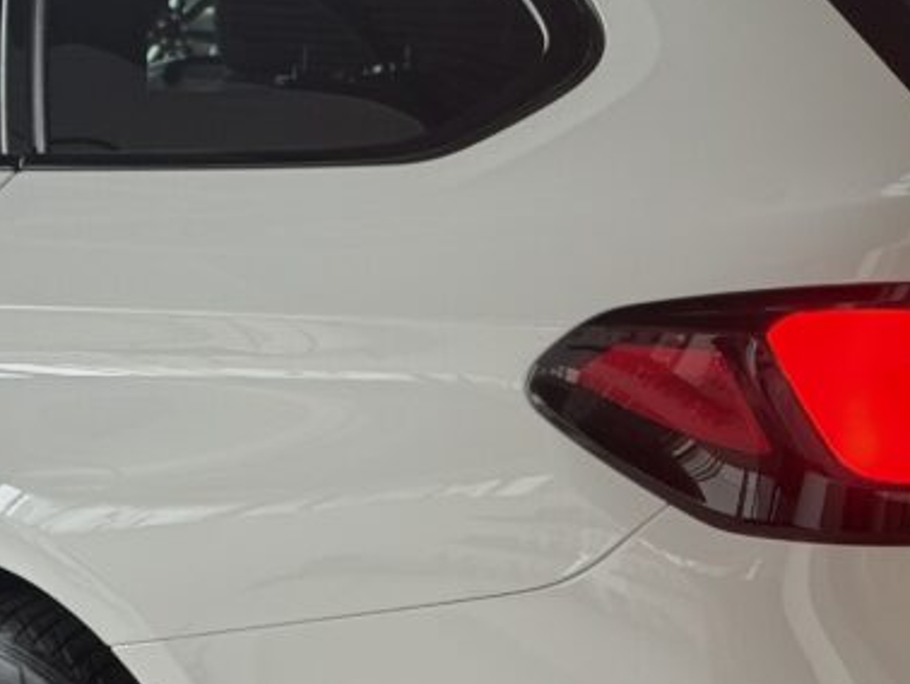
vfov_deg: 11.4
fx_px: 3420
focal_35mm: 130
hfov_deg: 15.0
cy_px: 487
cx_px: 785
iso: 80
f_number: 1.78
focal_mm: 6.76
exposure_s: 1/76
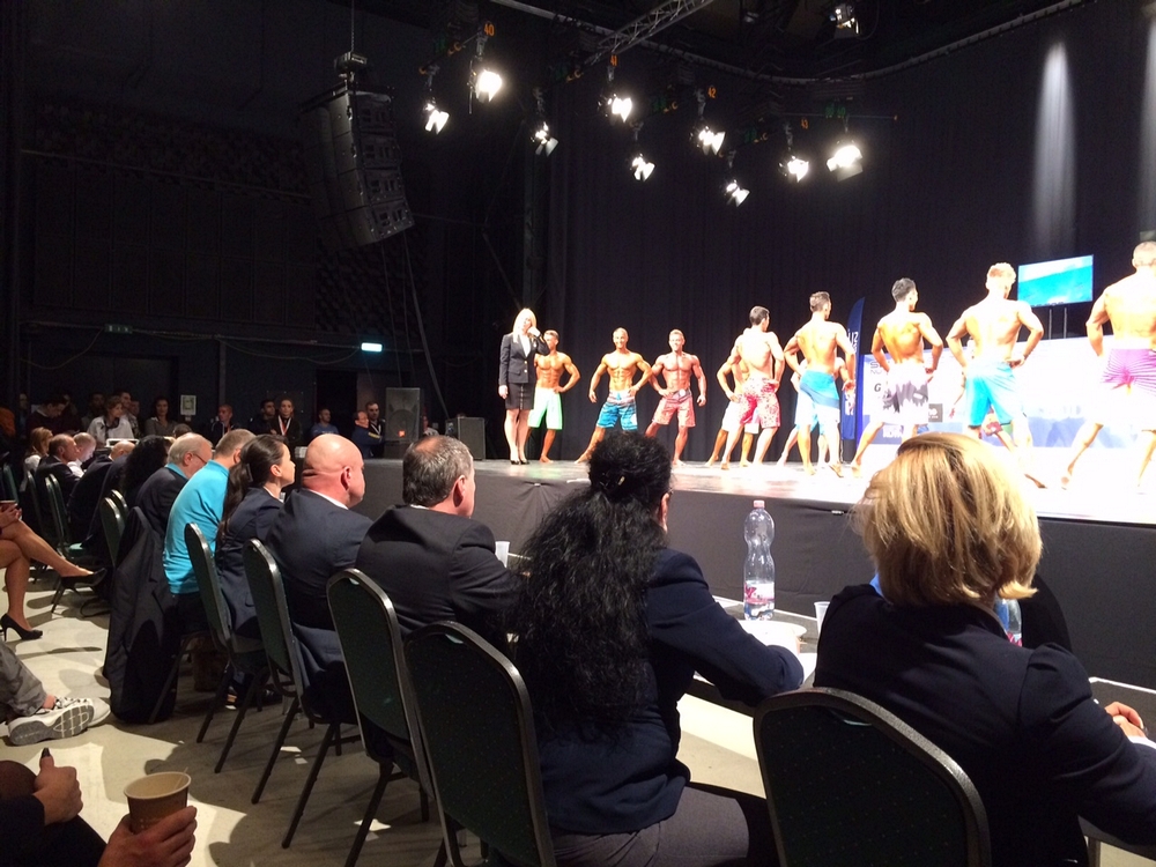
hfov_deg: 61.7
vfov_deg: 48.2
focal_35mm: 29
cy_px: 434
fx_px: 968
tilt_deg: -0.3
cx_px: 578
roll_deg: -0.8
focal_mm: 4.15
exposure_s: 1/33
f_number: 2.2
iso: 320
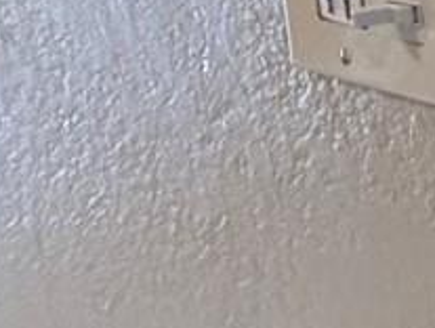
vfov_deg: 12.8
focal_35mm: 108
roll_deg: -1.2
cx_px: 1618
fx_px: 1360
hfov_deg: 8.9
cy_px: -212
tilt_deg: -11.5
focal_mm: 2.22
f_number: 2.2
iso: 320
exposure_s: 1/60
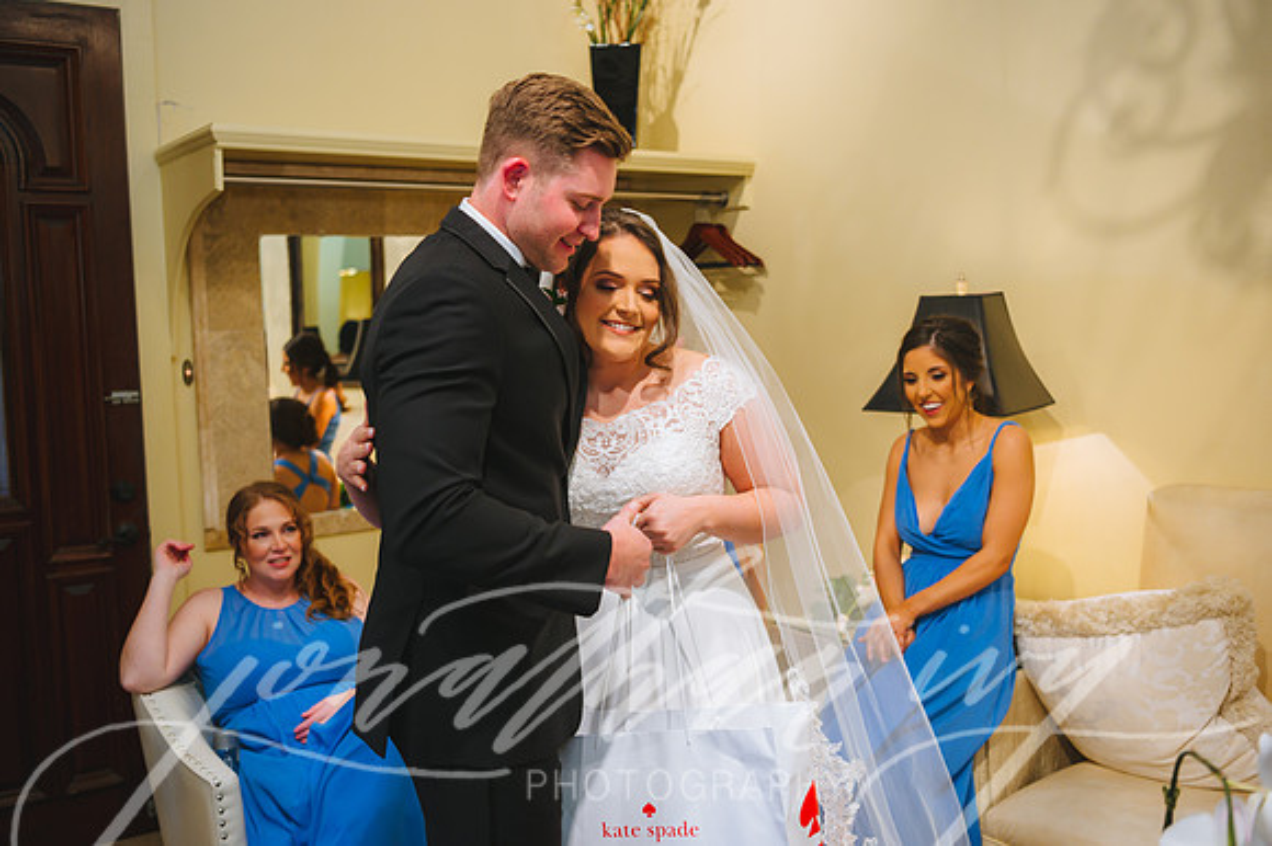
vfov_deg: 37.8
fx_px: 1236
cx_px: 636
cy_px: 423
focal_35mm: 35
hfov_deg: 54.5
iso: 1600
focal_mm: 35
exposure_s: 1/160
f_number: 2.8
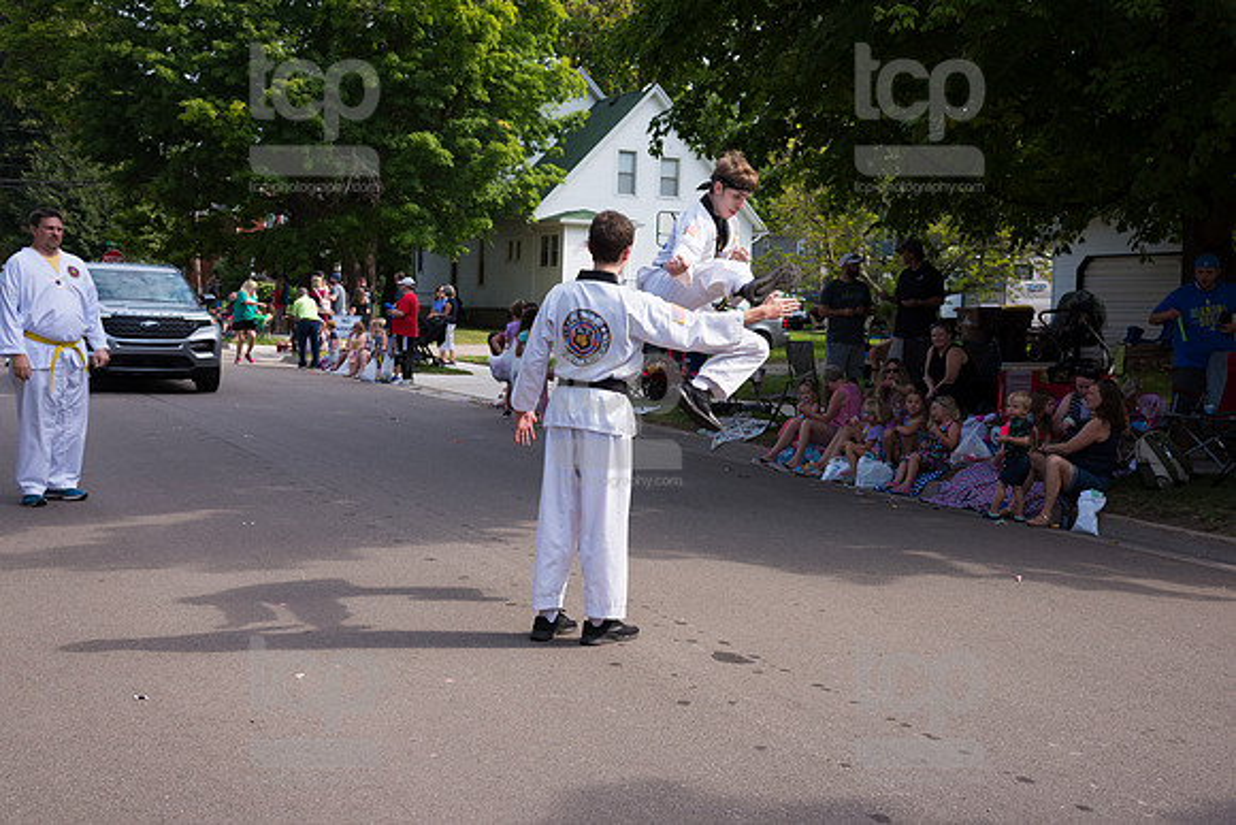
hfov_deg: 42.7
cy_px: 412
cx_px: 618
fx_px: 1580
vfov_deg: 29.3
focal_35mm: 46
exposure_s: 1/500
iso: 250
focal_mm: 46
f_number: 6.3
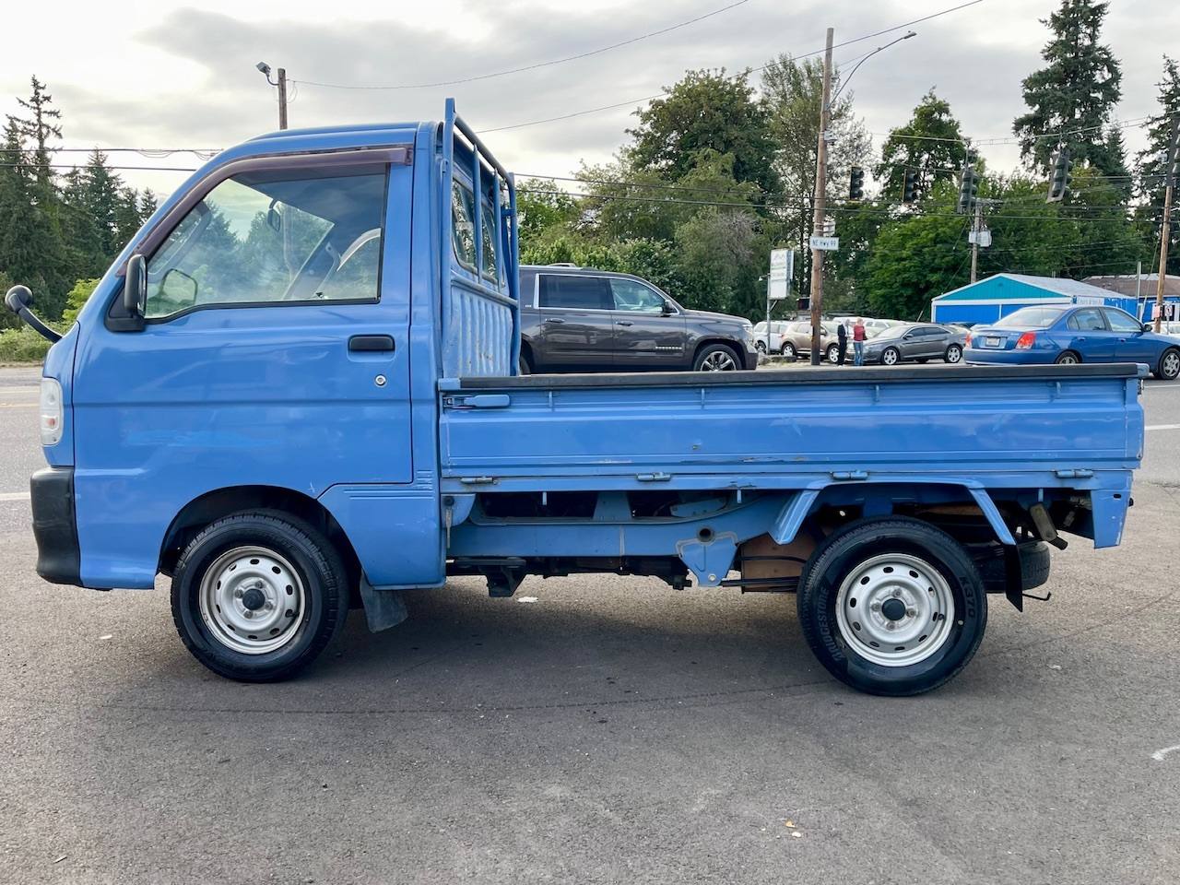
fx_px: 852
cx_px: 590
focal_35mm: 25
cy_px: 442
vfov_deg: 54.9
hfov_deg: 69.4
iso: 32
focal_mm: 5.1
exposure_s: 1/360
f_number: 1.6
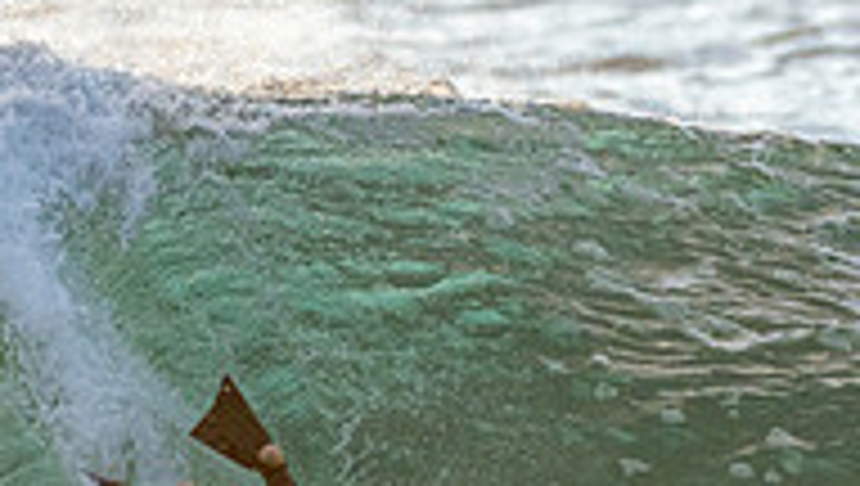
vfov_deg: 0.5
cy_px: 605
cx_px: 437
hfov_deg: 0.9
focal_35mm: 2288
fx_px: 52241
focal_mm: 480
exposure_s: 1/1250
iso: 720
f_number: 5.6
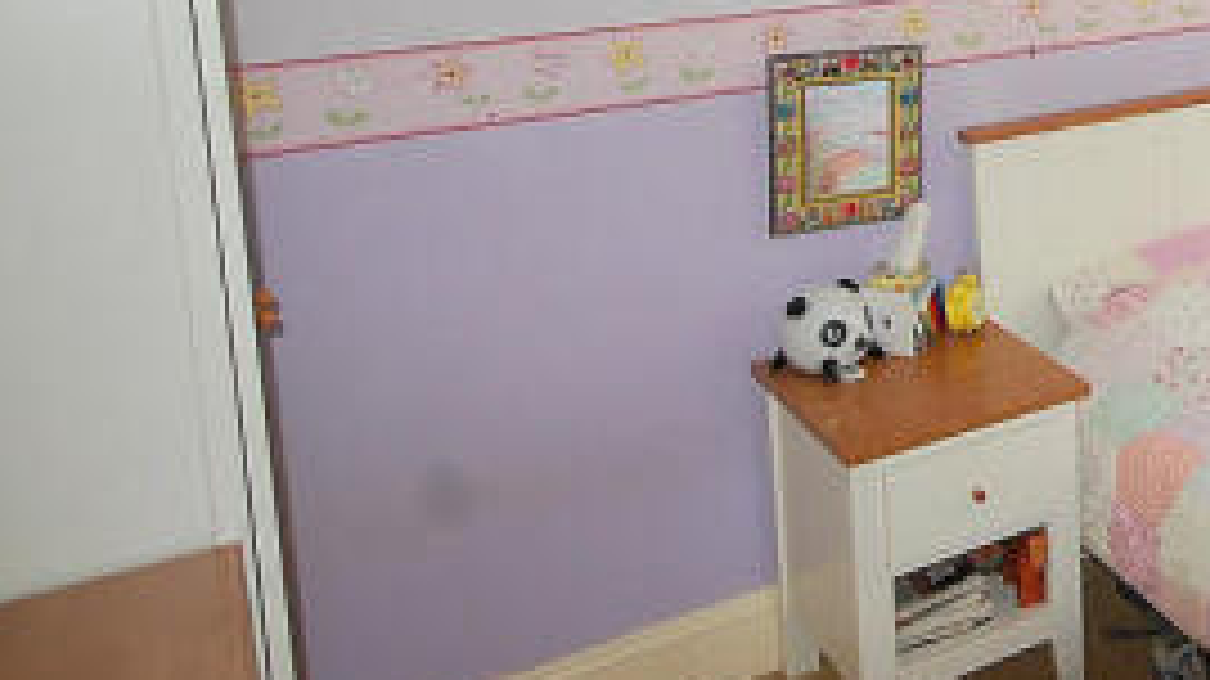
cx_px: 1291
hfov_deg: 38.0
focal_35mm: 46
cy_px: -5
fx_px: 1475
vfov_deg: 24.7
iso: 400
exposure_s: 1/60
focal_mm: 12
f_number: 4.5
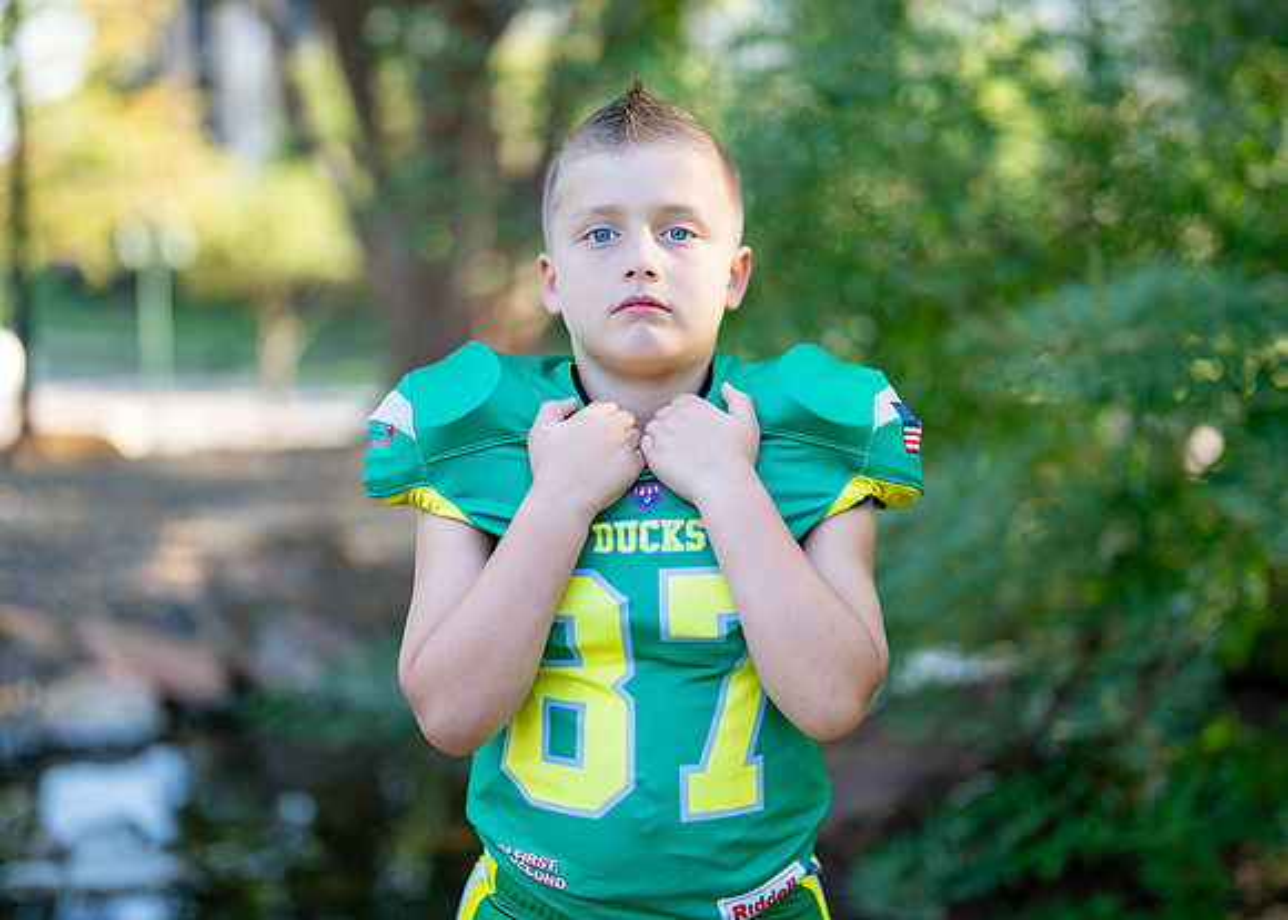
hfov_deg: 31.4
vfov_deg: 22.7
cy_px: 461
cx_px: 652
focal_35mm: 63
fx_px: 2293
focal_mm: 50
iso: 100
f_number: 1.2
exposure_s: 1/1000
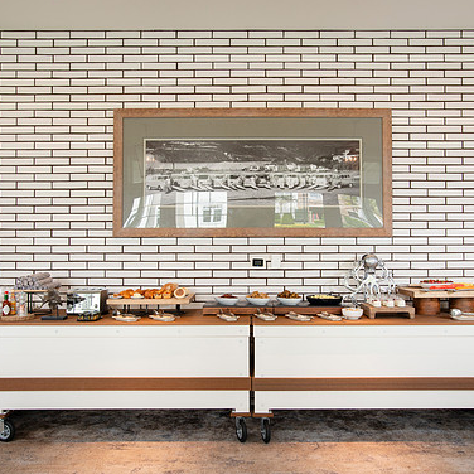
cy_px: 243
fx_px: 496
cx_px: 254
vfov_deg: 51.1
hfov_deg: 51.1
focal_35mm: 32
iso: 400
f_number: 6.3
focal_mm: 24
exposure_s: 1/60
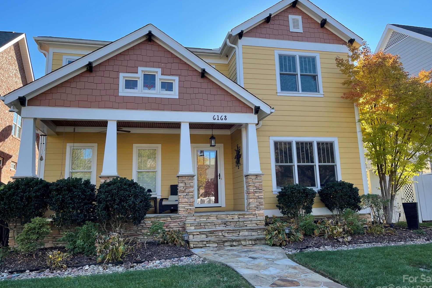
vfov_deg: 46.4
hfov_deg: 65.5
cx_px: 217
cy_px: 132
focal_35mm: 28
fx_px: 336
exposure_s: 1/775
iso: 32
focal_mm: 5.1
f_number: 1.6
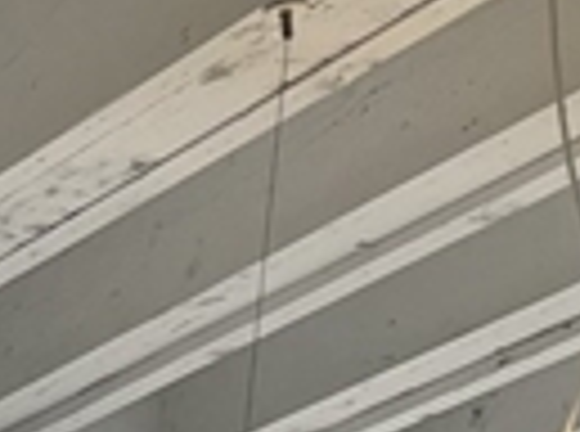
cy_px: 1534
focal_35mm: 207
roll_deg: +2.7
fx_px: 3459
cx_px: -513
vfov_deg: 6.2
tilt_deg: -3.1
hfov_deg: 9.1
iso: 50
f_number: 1.6
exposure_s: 1/676
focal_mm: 5.1
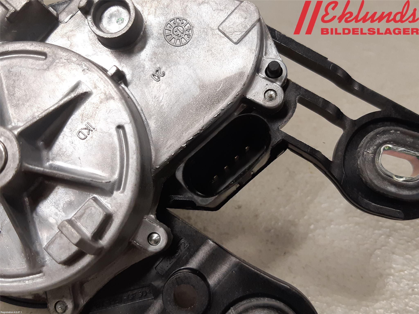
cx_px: 210
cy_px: 157
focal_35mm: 26
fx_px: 315
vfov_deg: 53.1
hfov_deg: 67.3
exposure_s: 1/50
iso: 100
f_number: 1.7
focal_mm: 3.93
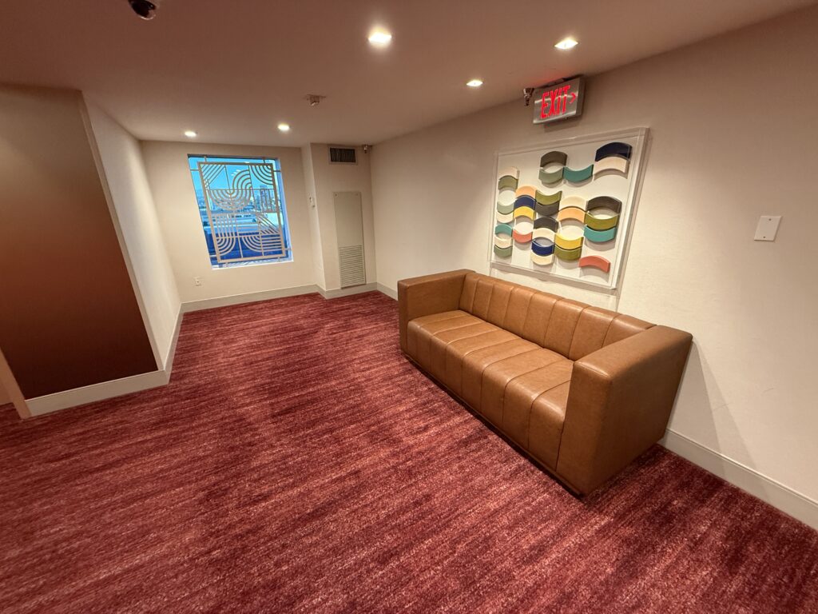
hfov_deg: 102.1
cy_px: 307
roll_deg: +0.2
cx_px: 409
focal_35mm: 14
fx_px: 331
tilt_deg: -18.7
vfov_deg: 85.7
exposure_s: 1/60
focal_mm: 2.22
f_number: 2.2
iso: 320
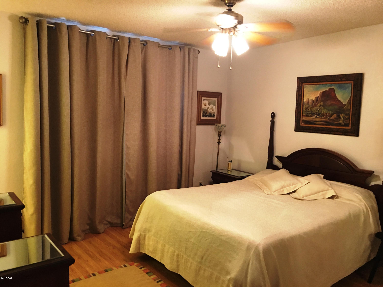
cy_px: 144
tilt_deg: -5.2
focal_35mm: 29
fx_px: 321
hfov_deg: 61.7
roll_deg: -3.0
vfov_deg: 48.2
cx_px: 192
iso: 64
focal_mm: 4.15
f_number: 2.2
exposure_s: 1/4
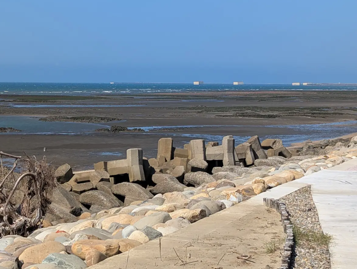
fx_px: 826
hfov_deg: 24.3
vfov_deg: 18.5
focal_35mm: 80
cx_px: 131
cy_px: 110
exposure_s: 1/1453
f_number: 1.68
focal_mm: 6.9
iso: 20
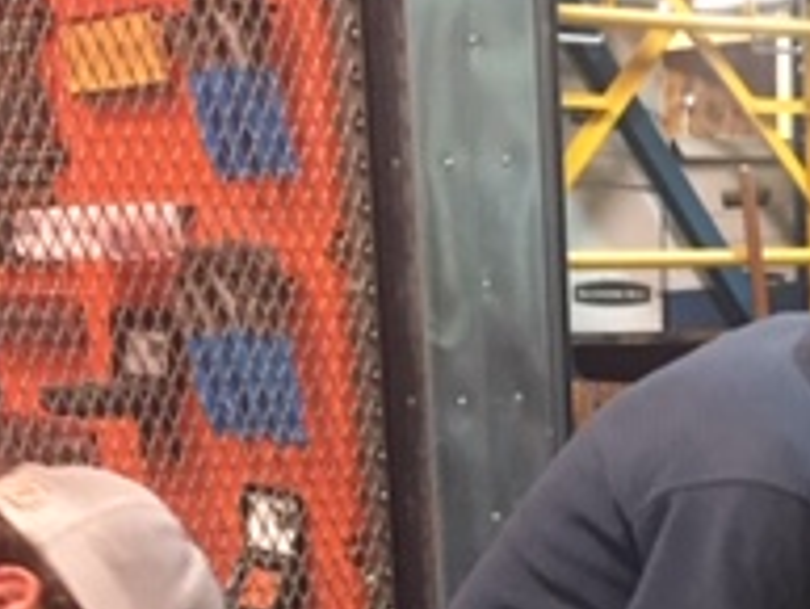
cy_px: 811
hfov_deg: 19.8
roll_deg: -0.3
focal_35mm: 96
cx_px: 818
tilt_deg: -14.4
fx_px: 2248
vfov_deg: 14.7
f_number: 2.2
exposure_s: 1/30
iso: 250
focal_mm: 4.15
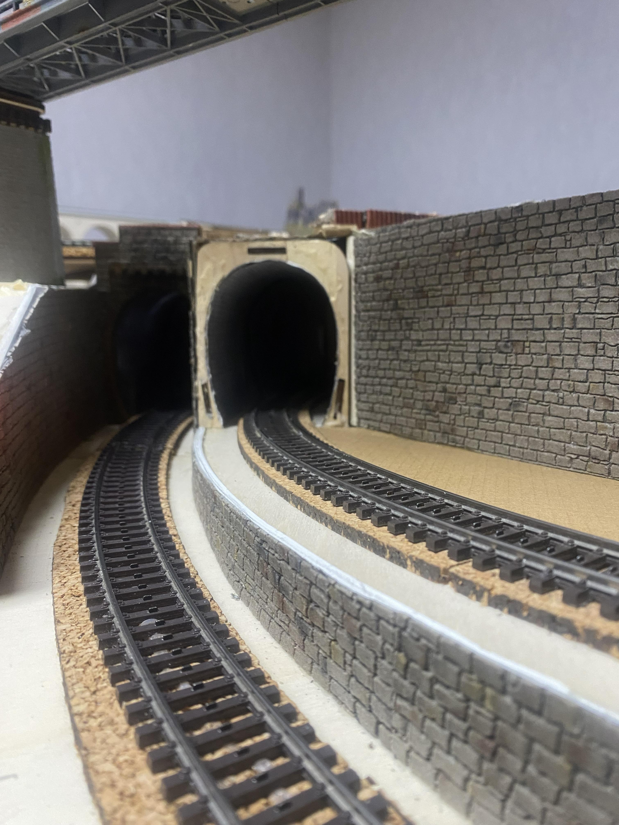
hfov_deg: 53.1
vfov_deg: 67.3
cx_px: 310
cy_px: 412
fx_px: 620
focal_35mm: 26
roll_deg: +1.1
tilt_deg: -8.6
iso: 200
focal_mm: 4.25
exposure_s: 1/50
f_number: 1.8
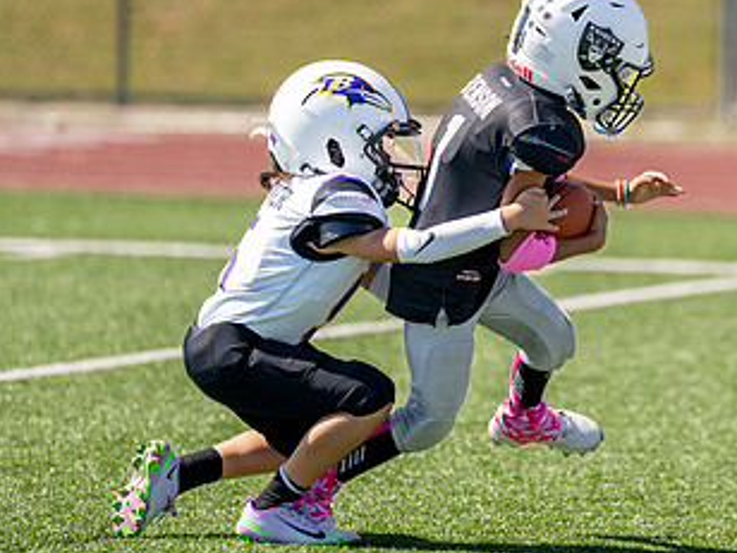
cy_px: 133
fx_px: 9517
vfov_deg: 3.3
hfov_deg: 4.4
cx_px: 566
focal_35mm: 447
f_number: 2.8
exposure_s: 1/2500
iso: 200
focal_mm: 200
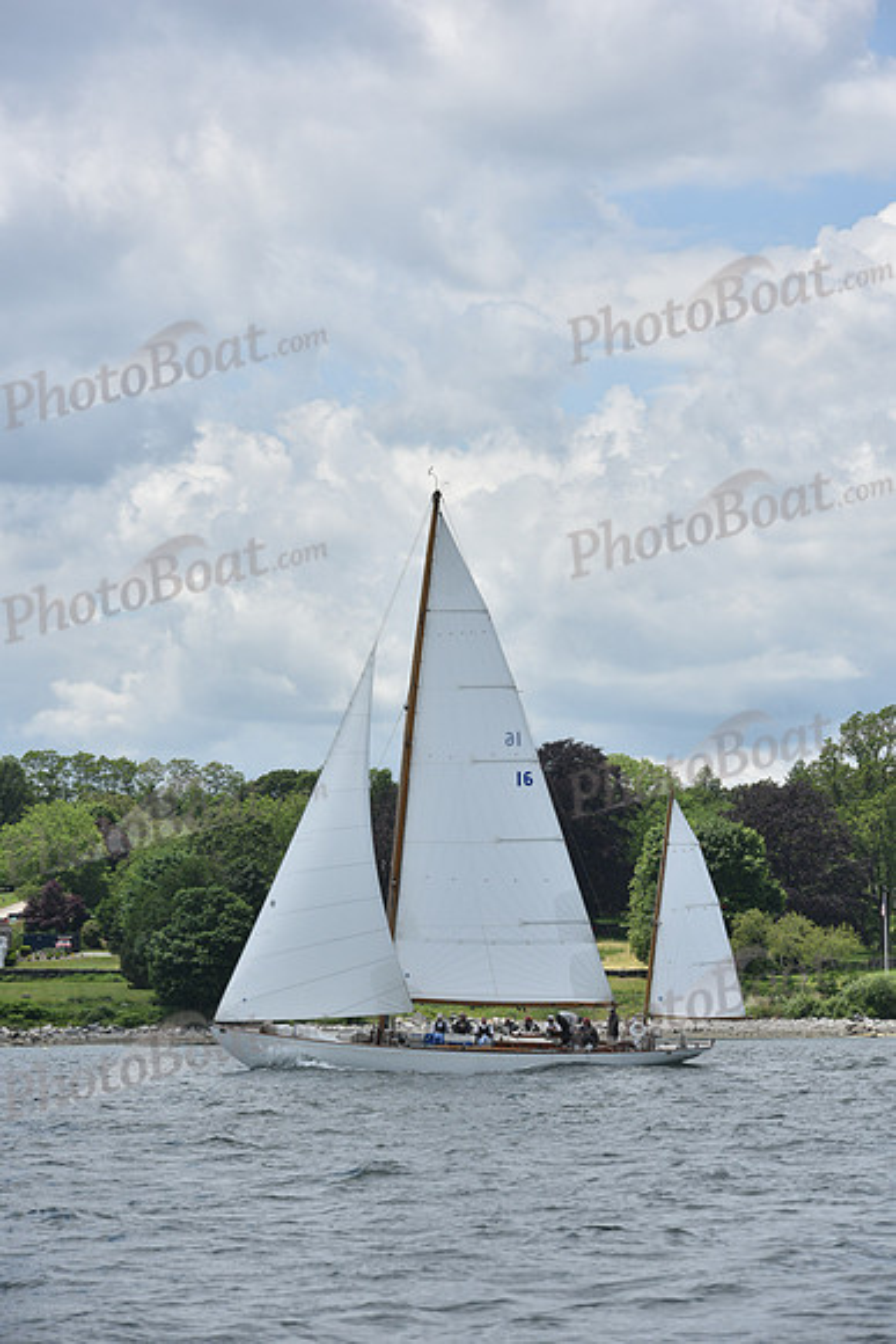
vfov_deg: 17.6
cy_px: 672
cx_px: 448
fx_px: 4328
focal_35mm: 116
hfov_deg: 11.8
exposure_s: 1/1600
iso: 250
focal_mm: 116
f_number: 7.1
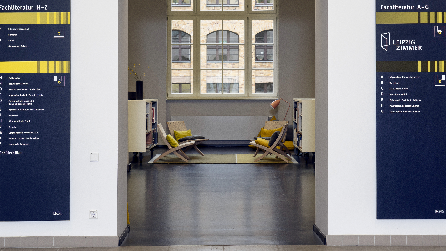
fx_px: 757
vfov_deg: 18.7
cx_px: 223
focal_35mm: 64
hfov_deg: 32.8
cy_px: 76
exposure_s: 1/20
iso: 320
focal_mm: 48
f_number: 8
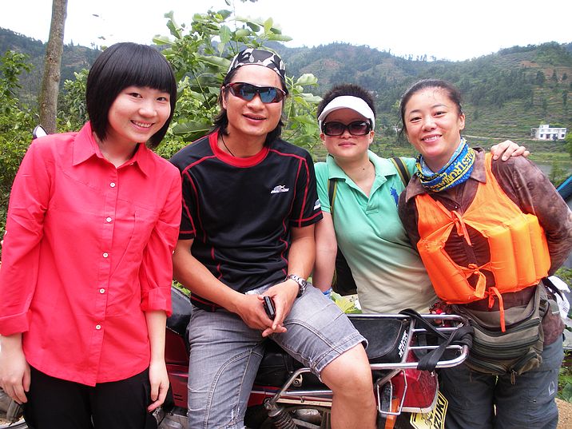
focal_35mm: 36
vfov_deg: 39.7
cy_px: 214
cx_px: 286
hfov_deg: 51.4
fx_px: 595
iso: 75
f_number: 3.5
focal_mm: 6.3
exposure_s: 1/59.7
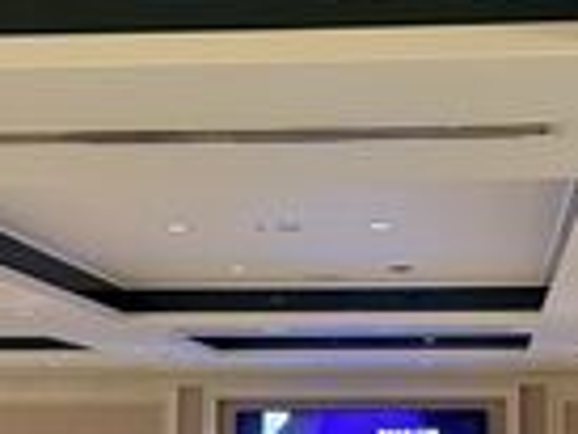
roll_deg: +0.4
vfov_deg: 19.1
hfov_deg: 25.5
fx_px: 1270
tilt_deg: +2.4
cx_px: 371
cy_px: 392
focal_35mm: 76
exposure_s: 1/40
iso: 500
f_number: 1.6
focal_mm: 5.96
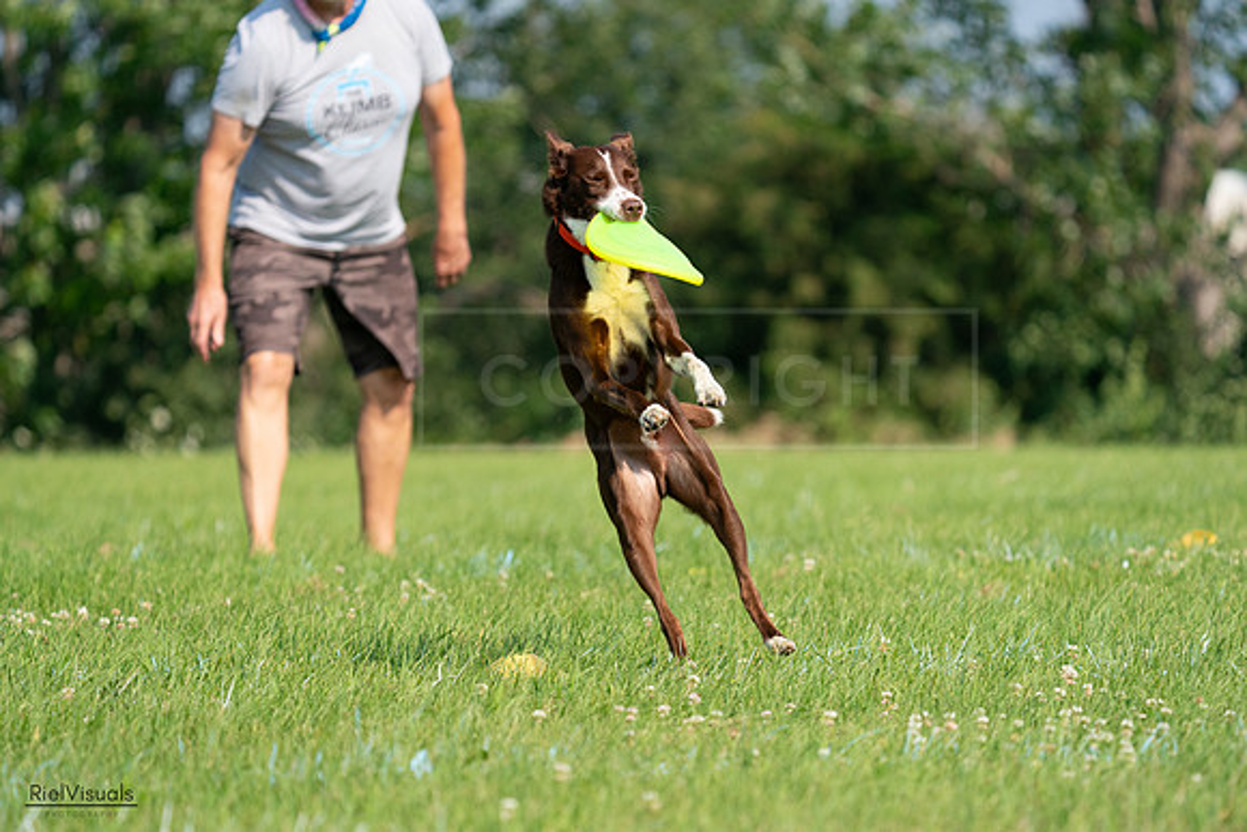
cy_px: 416
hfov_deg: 7.2
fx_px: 9909
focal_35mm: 286
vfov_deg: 4.8
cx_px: 624
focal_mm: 286
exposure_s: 1/4000
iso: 1250
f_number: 5.6
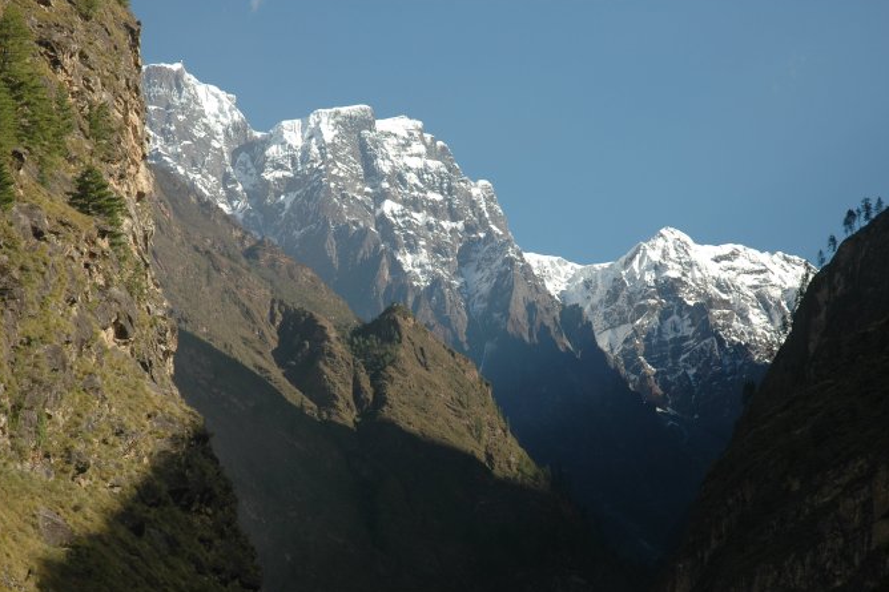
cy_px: 310
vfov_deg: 14.1
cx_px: 466
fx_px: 2395
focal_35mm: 97
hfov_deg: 21.0
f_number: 9
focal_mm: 60
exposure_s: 1/320
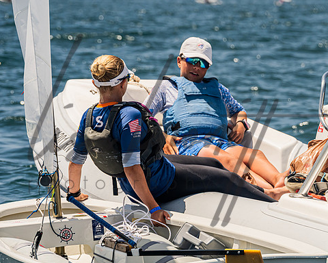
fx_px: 2941
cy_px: 102
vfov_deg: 5.1
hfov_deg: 6.4
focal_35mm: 303
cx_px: 193
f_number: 8
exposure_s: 1/1600
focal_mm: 210
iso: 250
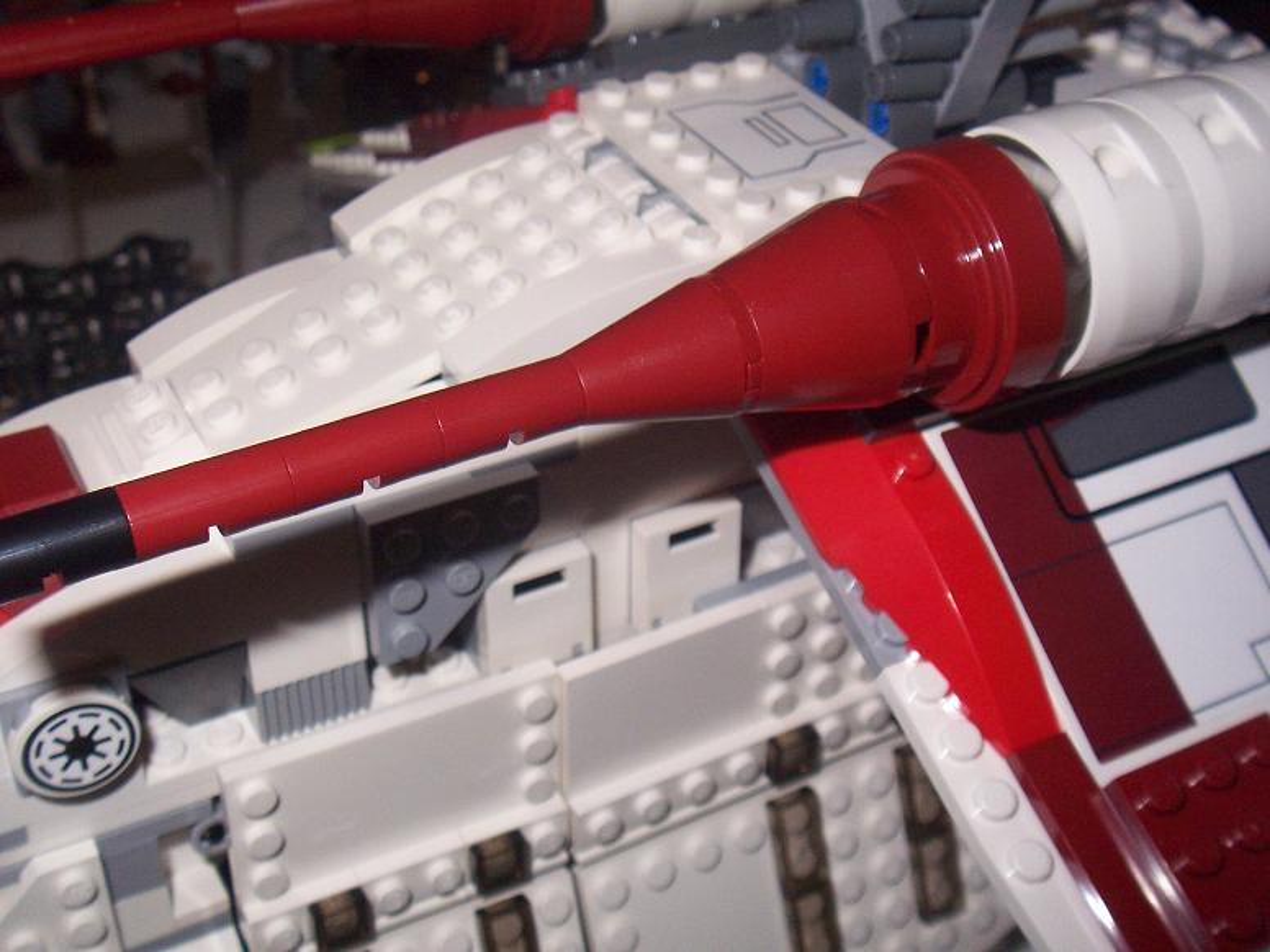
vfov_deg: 29.7
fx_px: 1798
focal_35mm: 49
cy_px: 476
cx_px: 635
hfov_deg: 38.9
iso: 125
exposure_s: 1/80
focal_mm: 8
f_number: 4
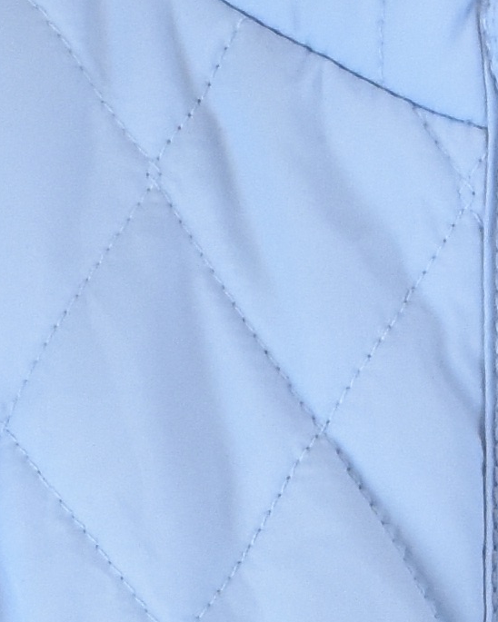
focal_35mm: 419
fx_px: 7719
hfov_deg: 3.7
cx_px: 238
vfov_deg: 4.5
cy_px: 1703
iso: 1600
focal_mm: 34
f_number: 13
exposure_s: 1/60
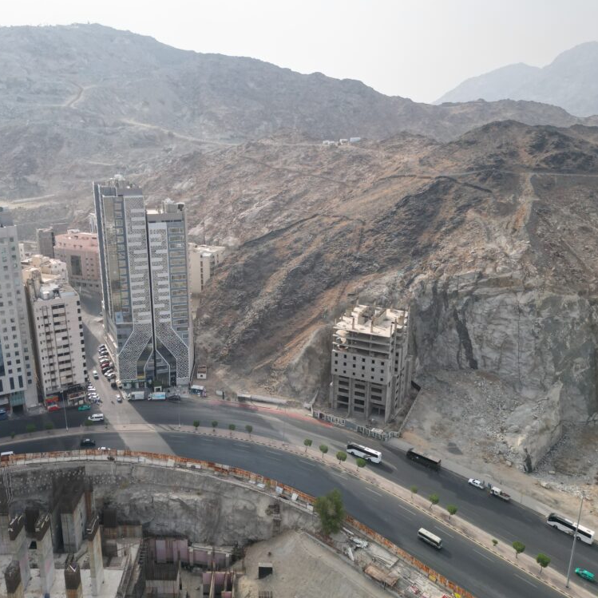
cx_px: 244
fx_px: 567
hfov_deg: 55.3
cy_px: 292
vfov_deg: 55.6
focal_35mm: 29
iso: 200
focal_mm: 6.72
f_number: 1.7
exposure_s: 1/3200
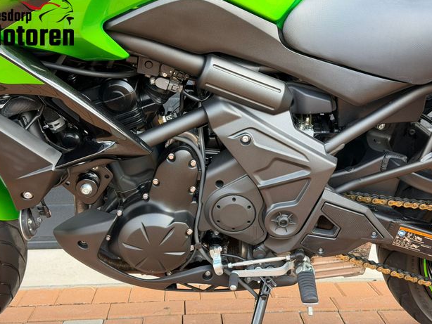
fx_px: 624
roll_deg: +1.1
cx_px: 209
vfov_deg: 29.1
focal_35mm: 50
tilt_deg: -10.2
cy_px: 167
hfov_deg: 38.2
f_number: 1.78
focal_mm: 6.76
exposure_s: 1/203
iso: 100
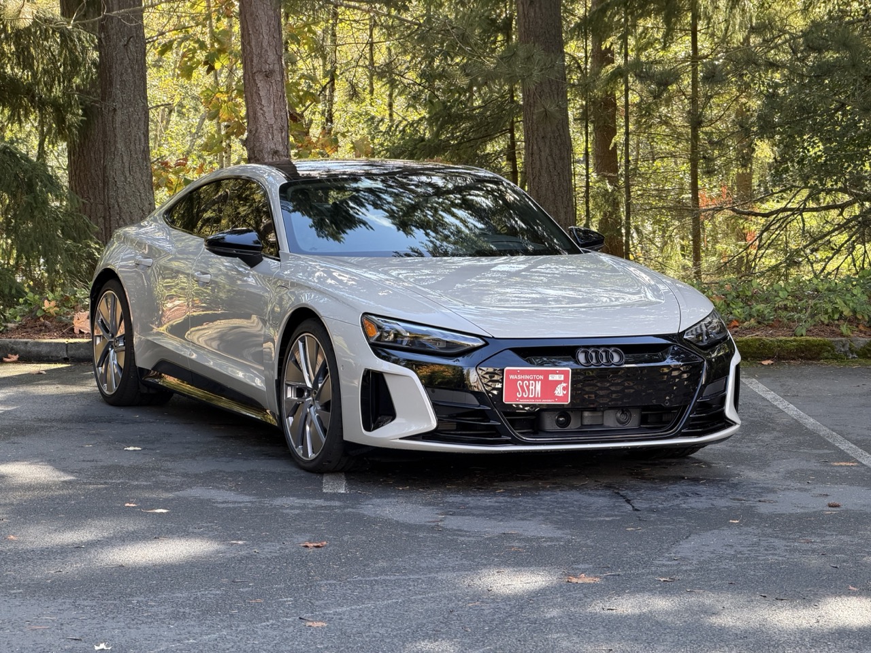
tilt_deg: -4.7
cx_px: 436
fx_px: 2516
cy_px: 326
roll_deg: +1.2
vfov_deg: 14.8
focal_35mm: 100
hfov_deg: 19.6
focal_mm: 16.89
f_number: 2.8
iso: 80
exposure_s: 1/121
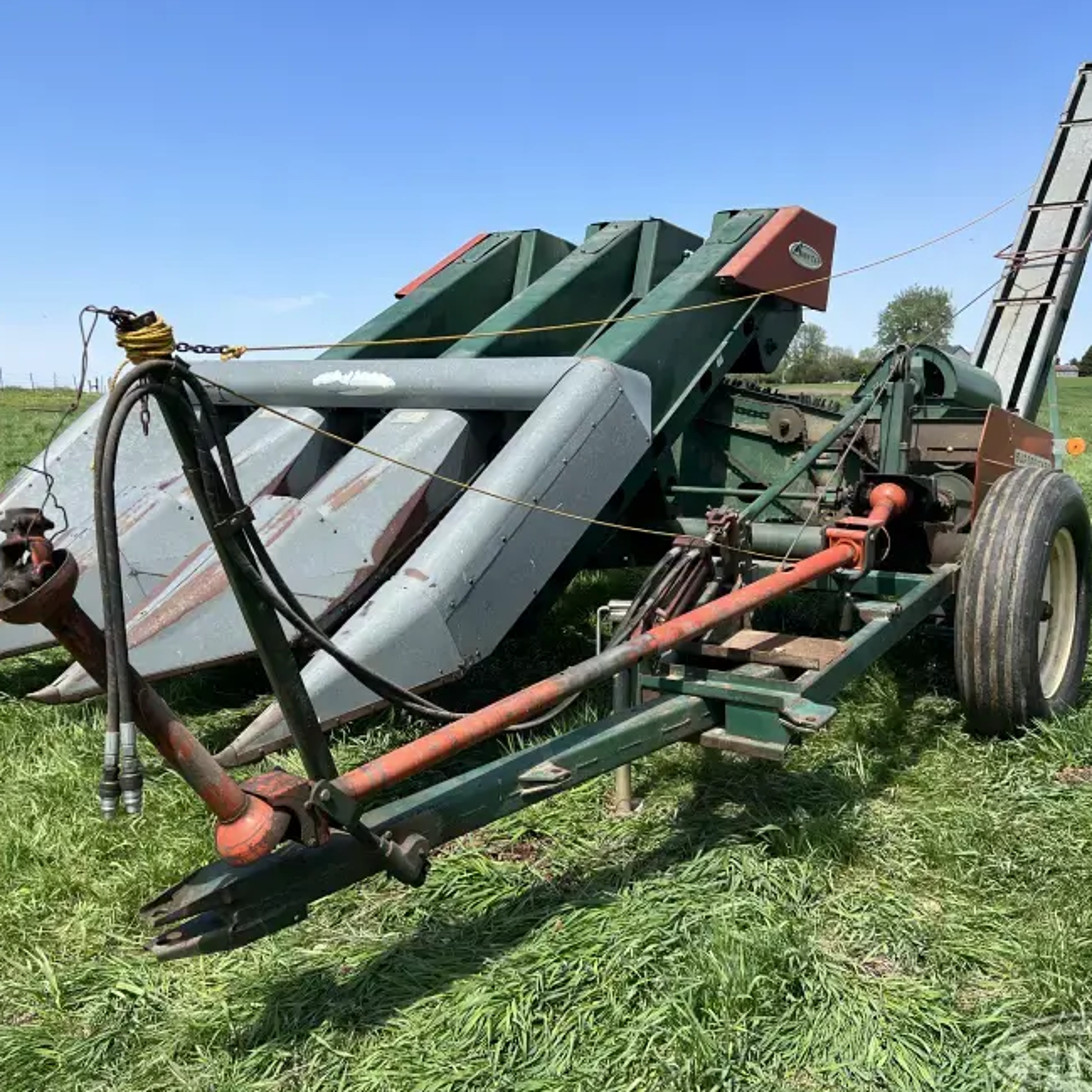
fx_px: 1213
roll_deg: +1.2
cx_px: 476
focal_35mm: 34
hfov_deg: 48.3
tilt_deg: -5.4
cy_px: 520
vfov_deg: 48.4
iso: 50
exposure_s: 1/3257
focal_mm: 5.7
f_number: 1.5
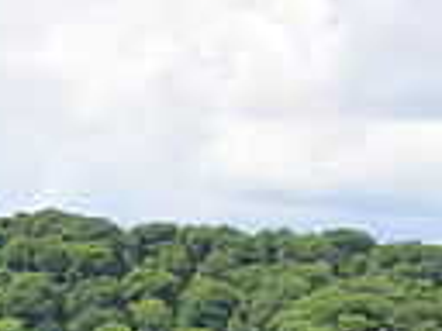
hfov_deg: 6.4
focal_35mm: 304
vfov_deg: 4.8
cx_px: -373
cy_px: 607
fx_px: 3882
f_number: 5.6
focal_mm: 70
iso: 320
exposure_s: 1/1000
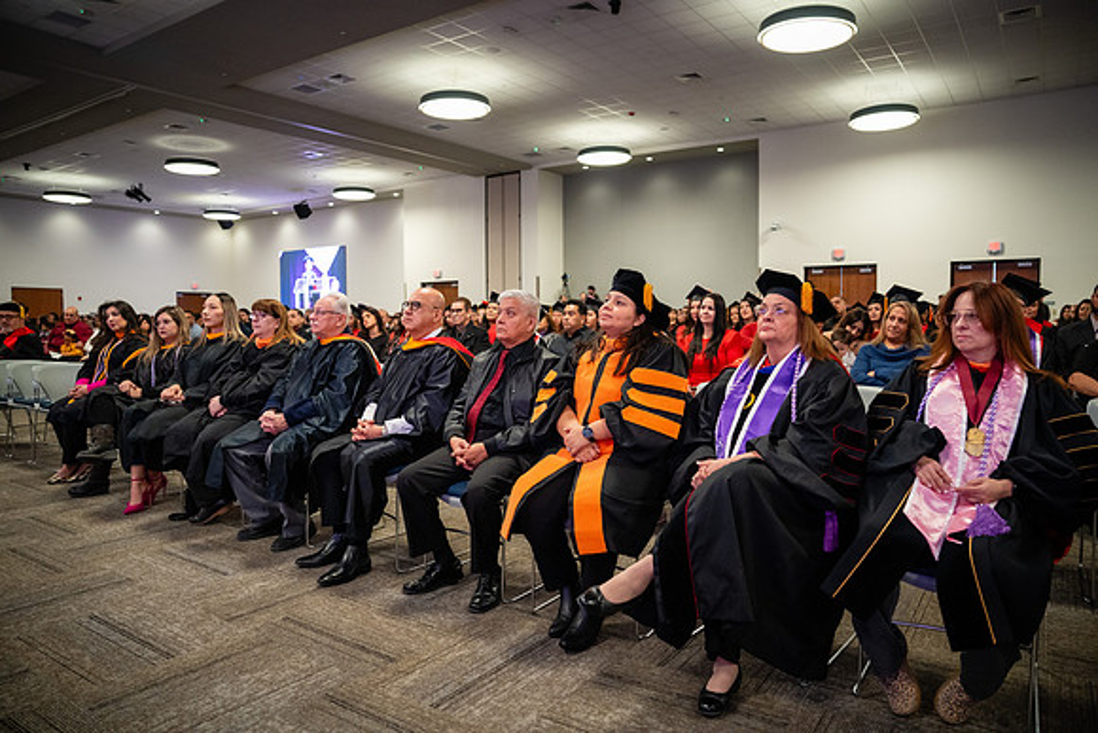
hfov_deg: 73.7
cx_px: 549
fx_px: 732
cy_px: 366
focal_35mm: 24
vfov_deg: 53.2
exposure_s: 1/200
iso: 3200
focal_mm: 24
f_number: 2.8
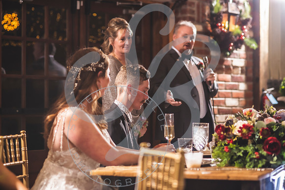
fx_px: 673
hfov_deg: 23.9
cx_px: 142
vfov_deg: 16.1
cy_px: 95
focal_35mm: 85
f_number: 2.8
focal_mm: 85
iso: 1000
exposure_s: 1/200
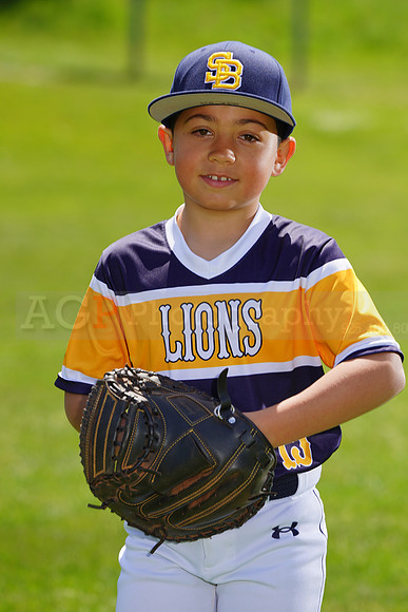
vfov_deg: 7.9
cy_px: 306
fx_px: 4400
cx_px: 204
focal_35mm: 259
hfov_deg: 5.3
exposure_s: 1/250
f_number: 8
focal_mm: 259
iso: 100
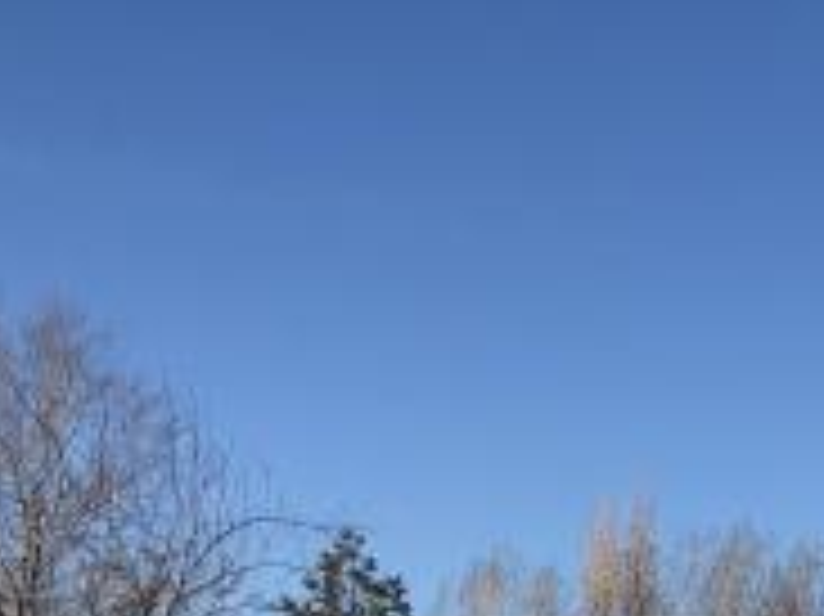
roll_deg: -1.6
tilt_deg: +2.4
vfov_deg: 14.3
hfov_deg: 18.7
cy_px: 854
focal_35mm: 98
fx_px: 2331
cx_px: 1063
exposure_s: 1/2183
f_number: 1.8
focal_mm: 4
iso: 20
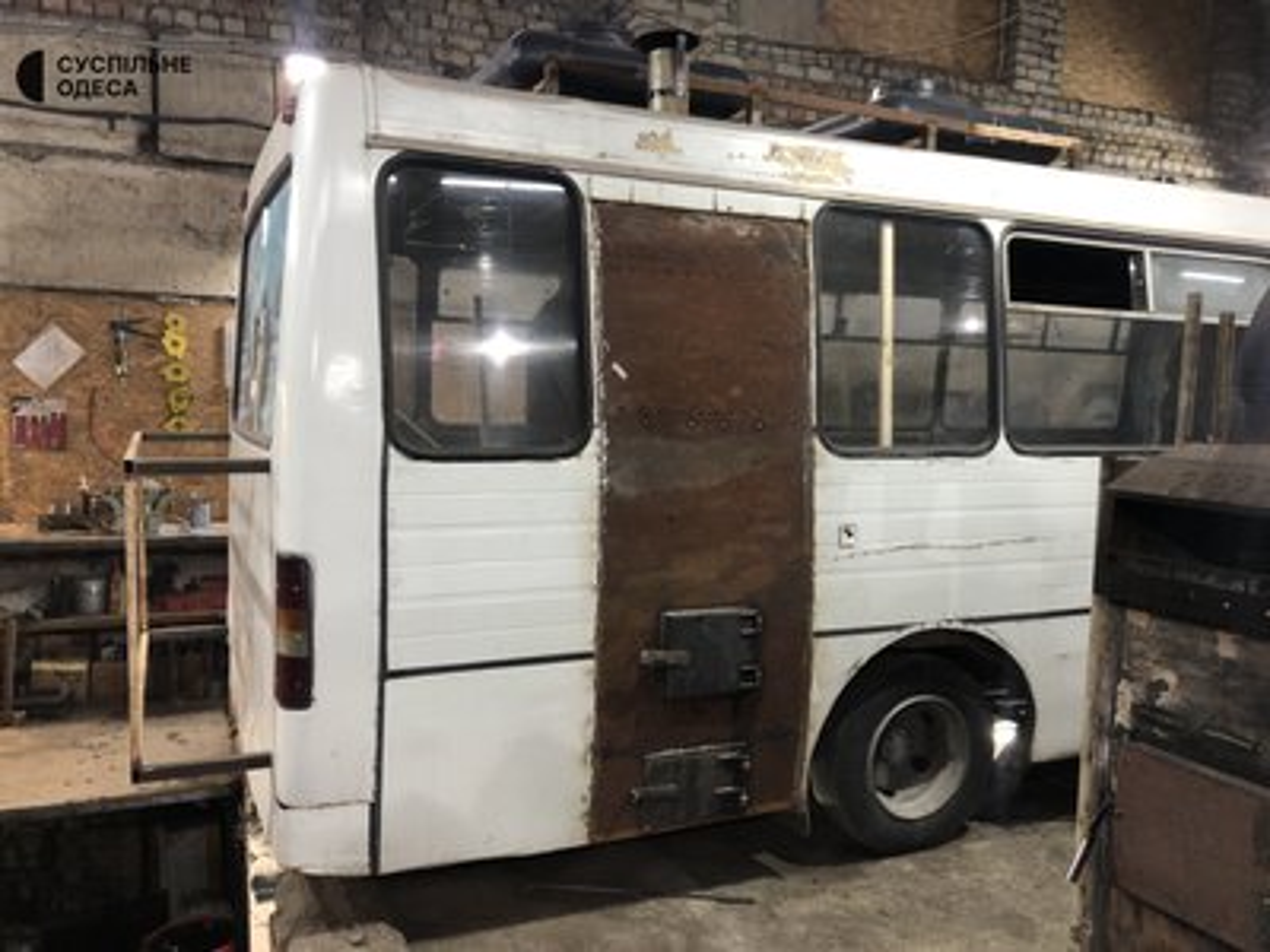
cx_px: 635
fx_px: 1027
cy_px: 476
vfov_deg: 49.7
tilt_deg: -4.4
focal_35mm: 28
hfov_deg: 63.4
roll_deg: -1.0
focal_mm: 4
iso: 40
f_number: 1.8
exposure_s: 1/17
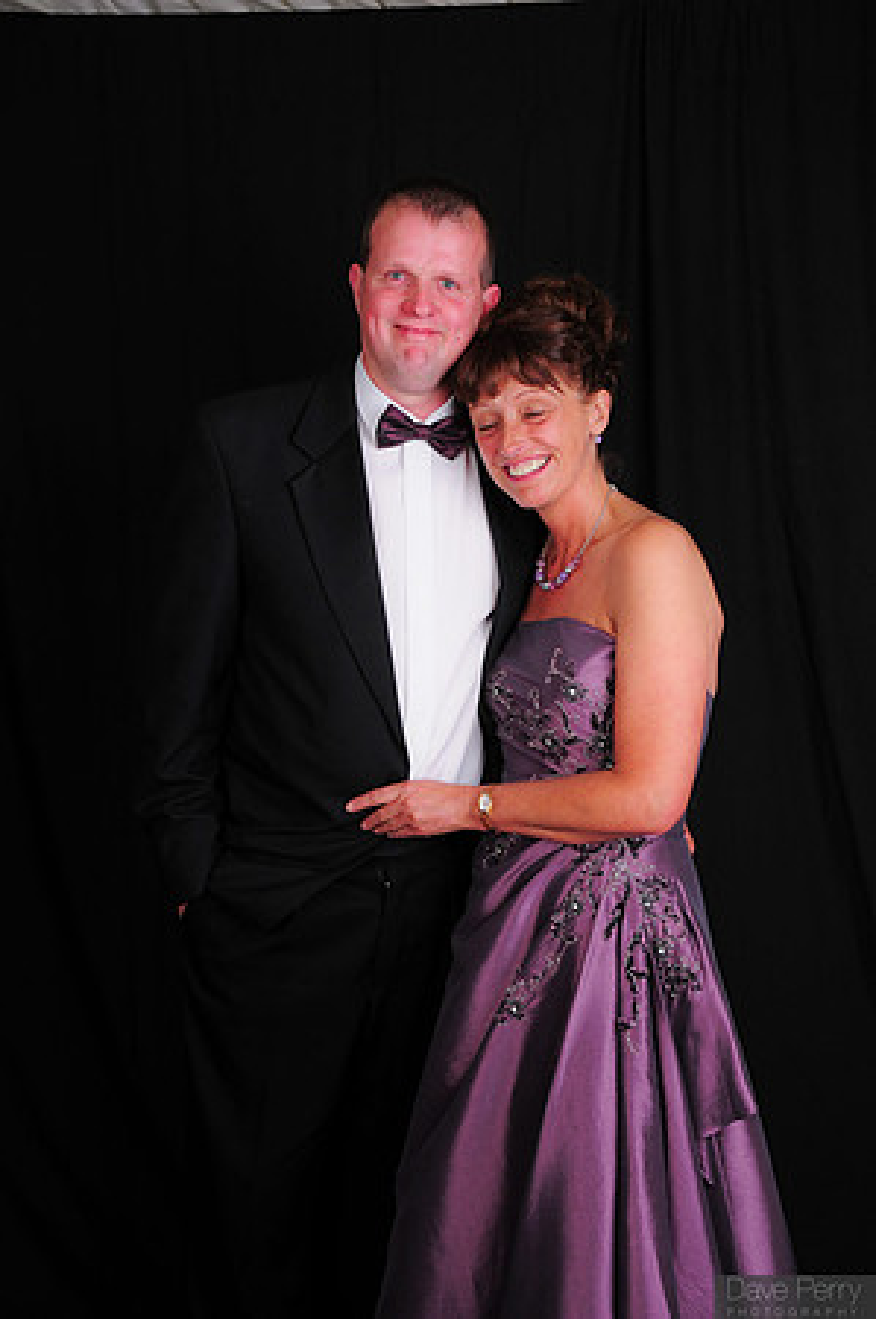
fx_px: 1372
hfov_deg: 35.4
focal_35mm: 38
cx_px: 438
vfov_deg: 51.3
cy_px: 660
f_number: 8
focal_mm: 25
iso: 200
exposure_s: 1/125
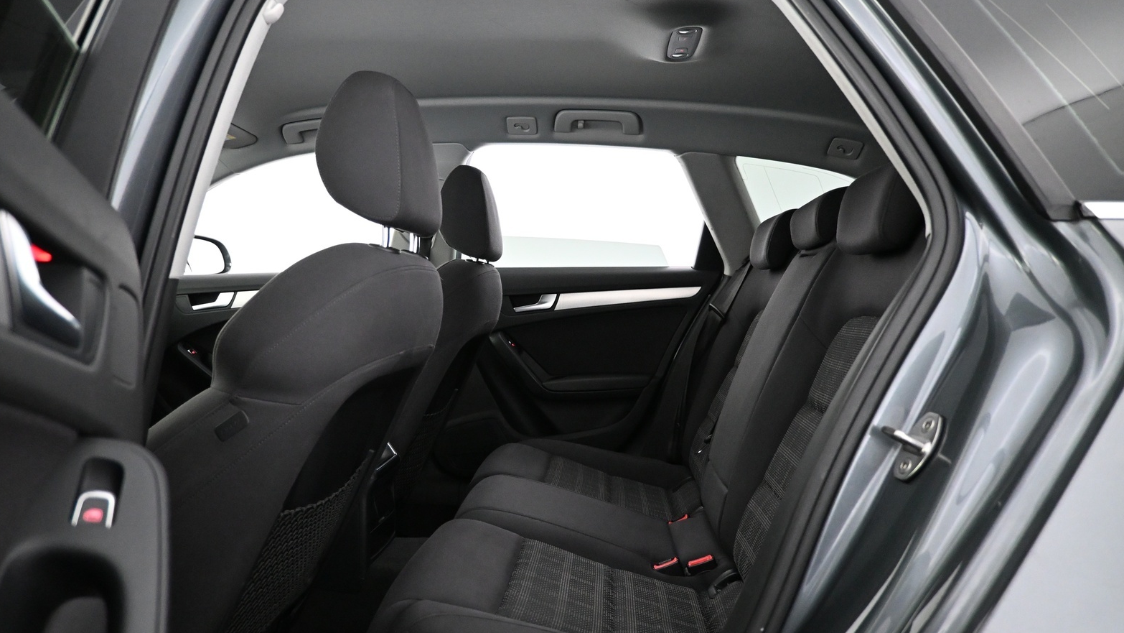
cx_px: 551
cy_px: 339
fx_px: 775
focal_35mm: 26
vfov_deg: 44.4
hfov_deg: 71.9
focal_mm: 16
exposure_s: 1/60
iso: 4000
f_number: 3.5
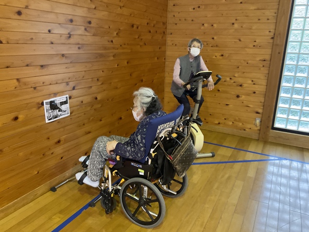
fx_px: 259
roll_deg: +0.2
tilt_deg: -17.4
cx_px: 154
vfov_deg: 48.2
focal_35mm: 29
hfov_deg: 61.7
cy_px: 116
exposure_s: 1/40
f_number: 1.8
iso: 250
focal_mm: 3
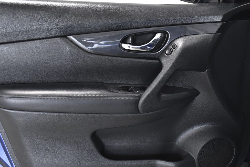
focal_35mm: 45
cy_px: 84
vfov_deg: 29.9
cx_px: 125
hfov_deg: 43.6
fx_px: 313
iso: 2500
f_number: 4
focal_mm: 30
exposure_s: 1/400
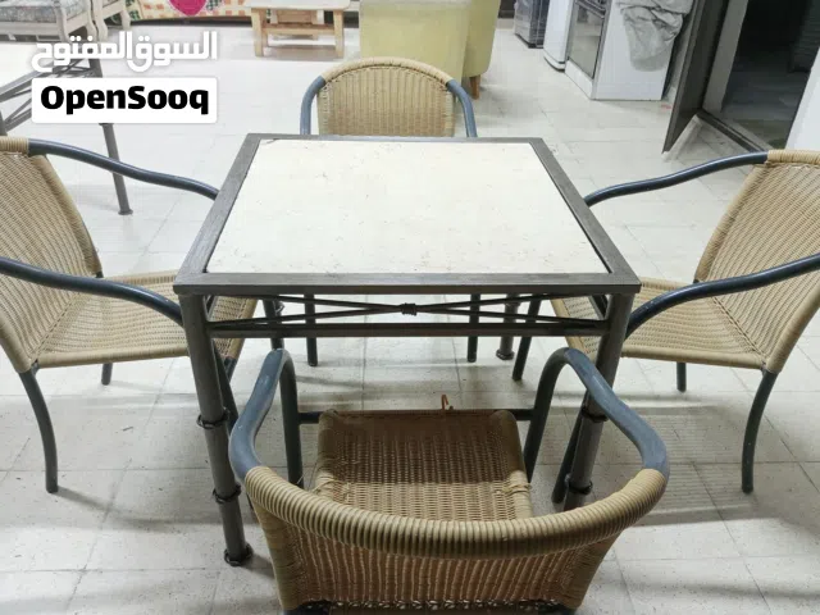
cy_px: 308
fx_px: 640
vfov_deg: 51.4
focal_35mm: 27
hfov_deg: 65.3
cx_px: 410
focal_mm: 4.11
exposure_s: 1/50
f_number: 1.6
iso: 1188
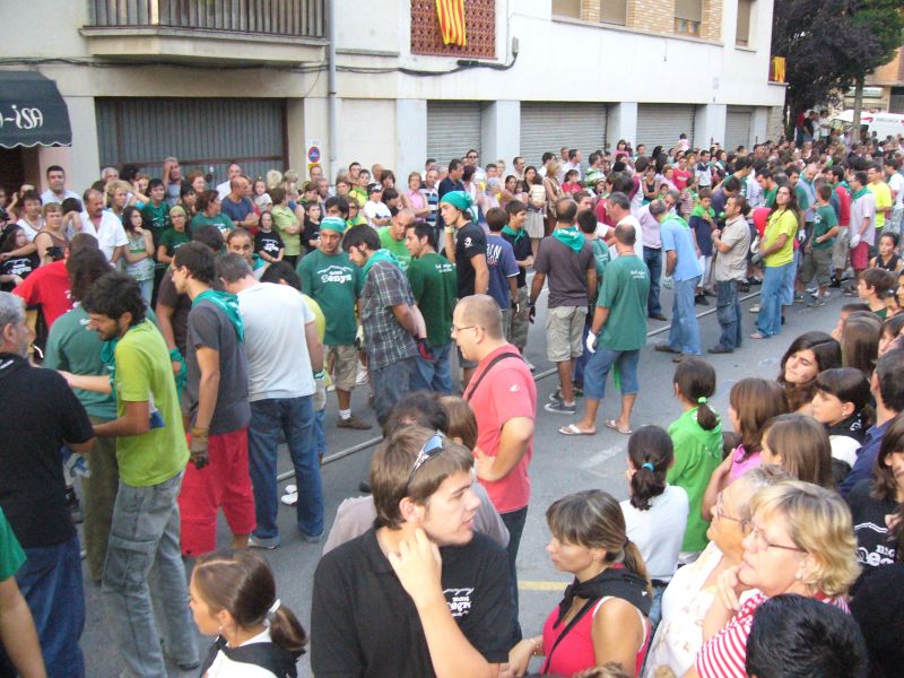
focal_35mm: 35
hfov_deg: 52.6
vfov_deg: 40.7
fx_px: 914
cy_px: 339
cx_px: 452
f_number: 2.8
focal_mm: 5.8
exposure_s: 1/60
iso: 400
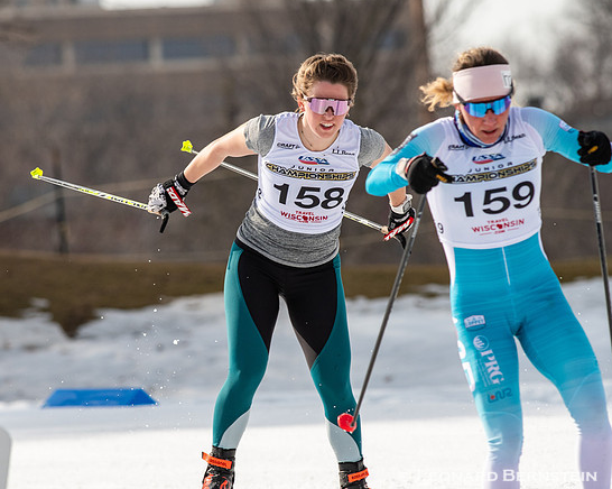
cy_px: 249
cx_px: 245
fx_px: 9484
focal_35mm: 524
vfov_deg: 3.0
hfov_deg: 3.7
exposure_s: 1/2000
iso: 400
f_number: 6.3
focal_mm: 300
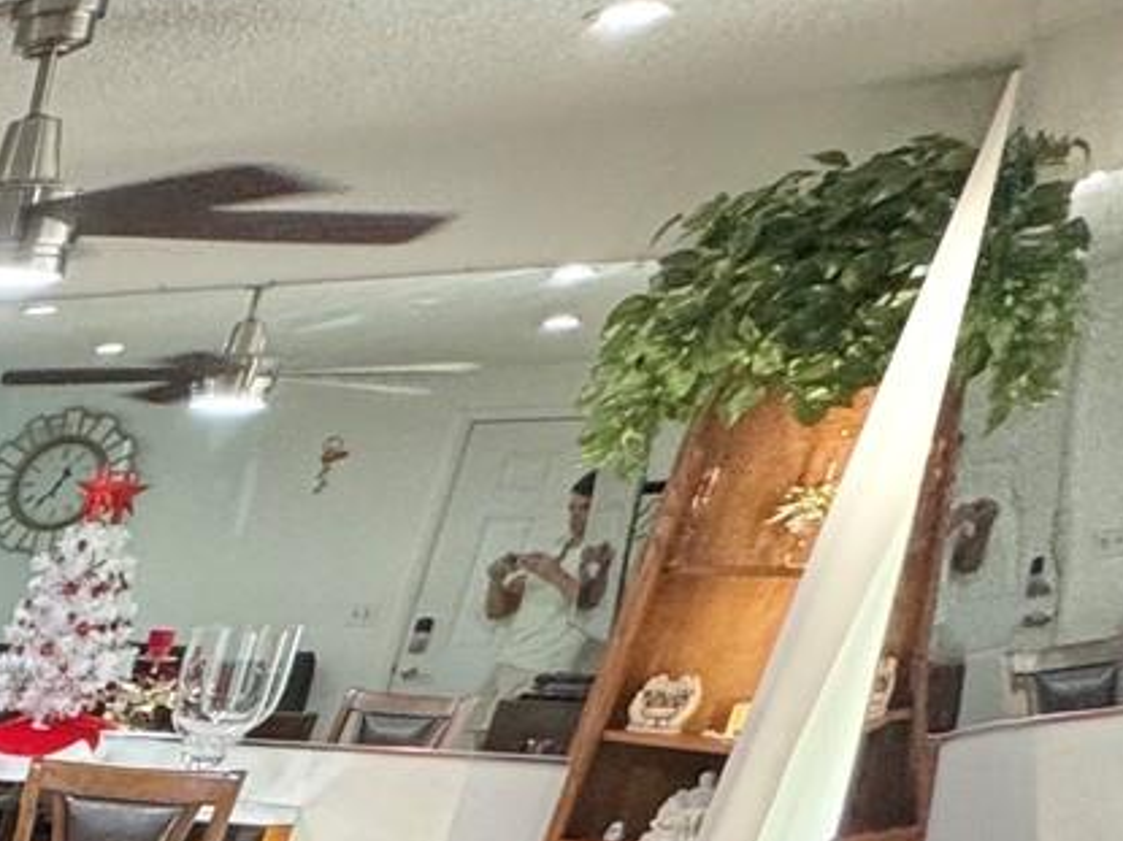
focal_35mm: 54
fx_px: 1751
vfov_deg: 21.5
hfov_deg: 20.5
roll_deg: -0.4
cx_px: -1020
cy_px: 1339
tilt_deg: -24.8
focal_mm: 2.22
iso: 160
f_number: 2.2
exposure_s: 1/60
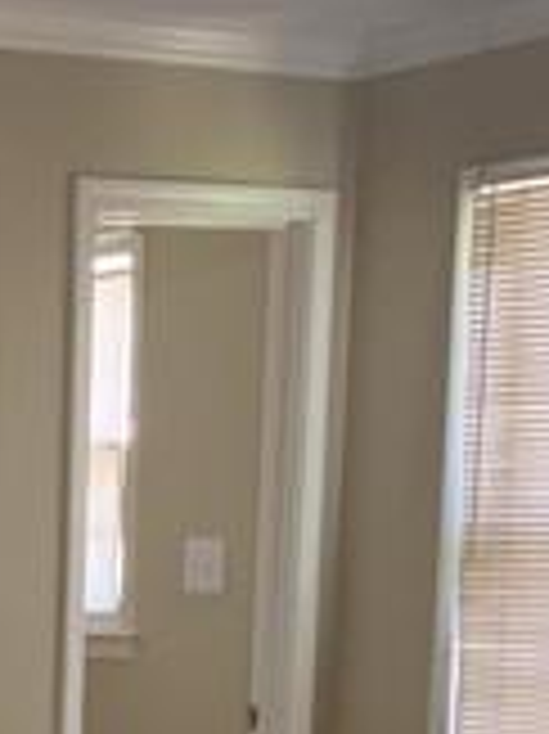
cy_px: 991
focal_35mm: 102
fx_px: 2160
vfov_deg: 17.9
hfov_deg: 13.3
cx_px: -364
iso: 400
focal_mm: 4.25
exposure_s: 1/40
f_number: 1.8
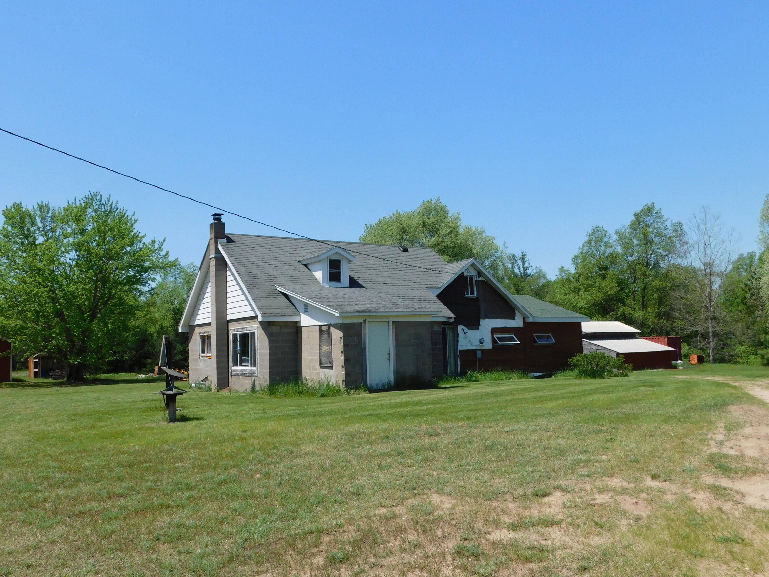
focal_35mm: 30
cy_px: 288
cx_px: 384
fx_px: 666
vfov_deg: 46.8
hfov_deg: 60.0
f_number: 3.2
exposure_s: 1/1250
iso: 125
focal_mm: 5.3
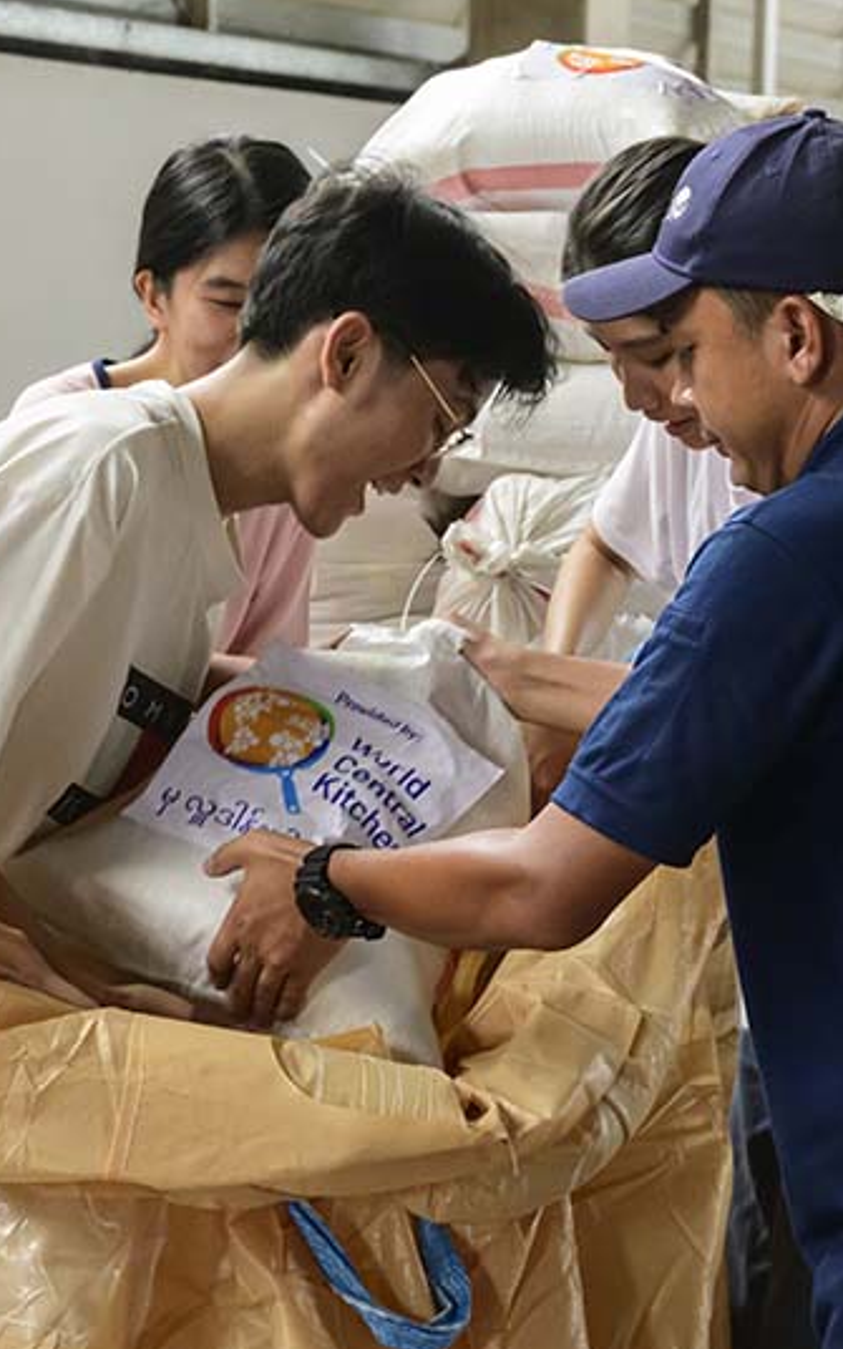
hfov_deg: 15.5
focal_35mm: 84
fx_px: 3088
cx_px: 209
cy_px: 783
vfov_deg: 24.6
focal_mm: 46
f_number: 6.3
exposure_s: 1/400
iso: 5600
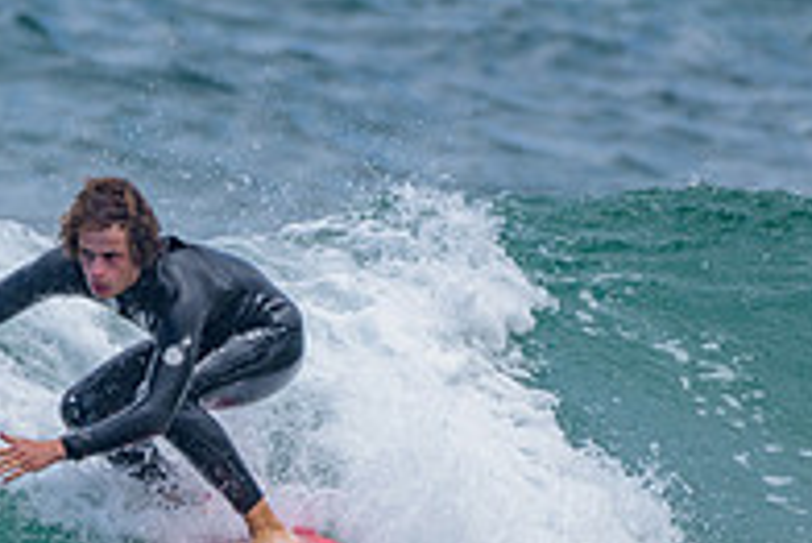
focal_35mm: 1811
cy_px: 474
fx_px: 40877
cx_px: -27
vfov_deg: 0.8
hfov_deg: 1.1
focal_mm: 500
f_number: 5.6
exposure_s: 1/2000
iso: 360
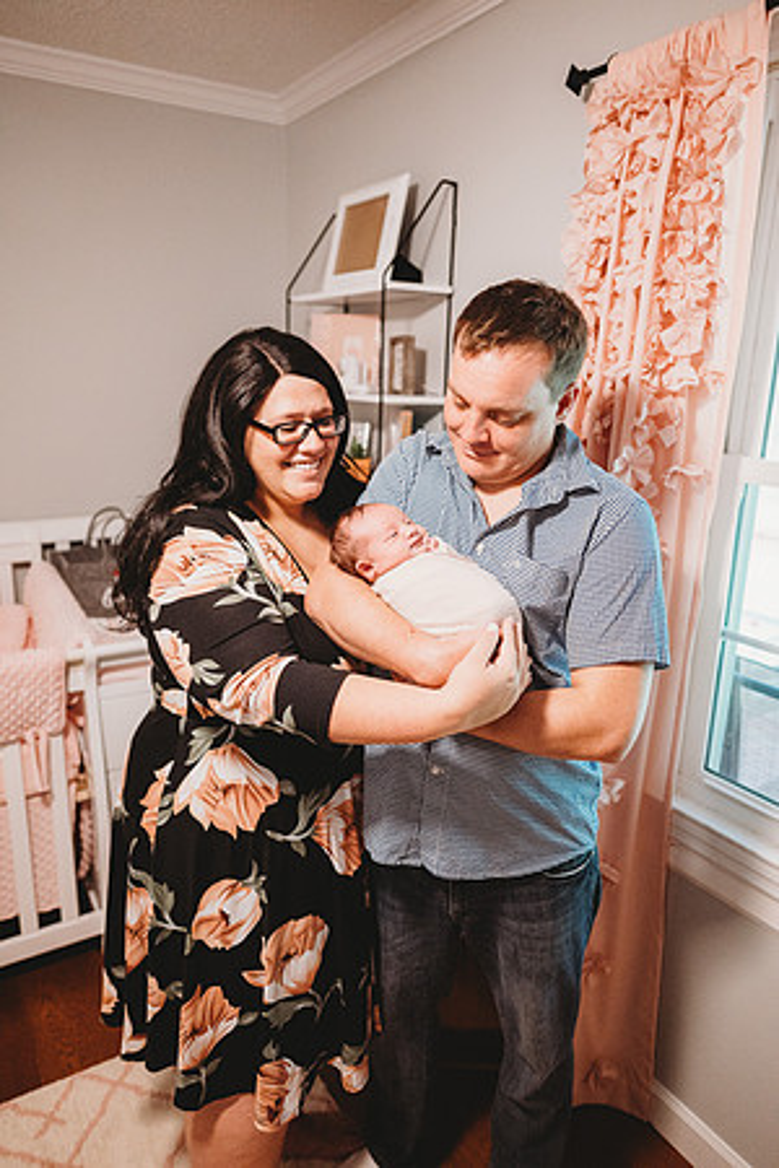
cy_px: 584
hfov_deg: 53.1
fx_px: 779
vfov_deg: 73.7
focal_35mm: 24
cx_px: 390
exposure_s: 1/160
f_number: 2.2
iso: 2000
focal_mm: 24
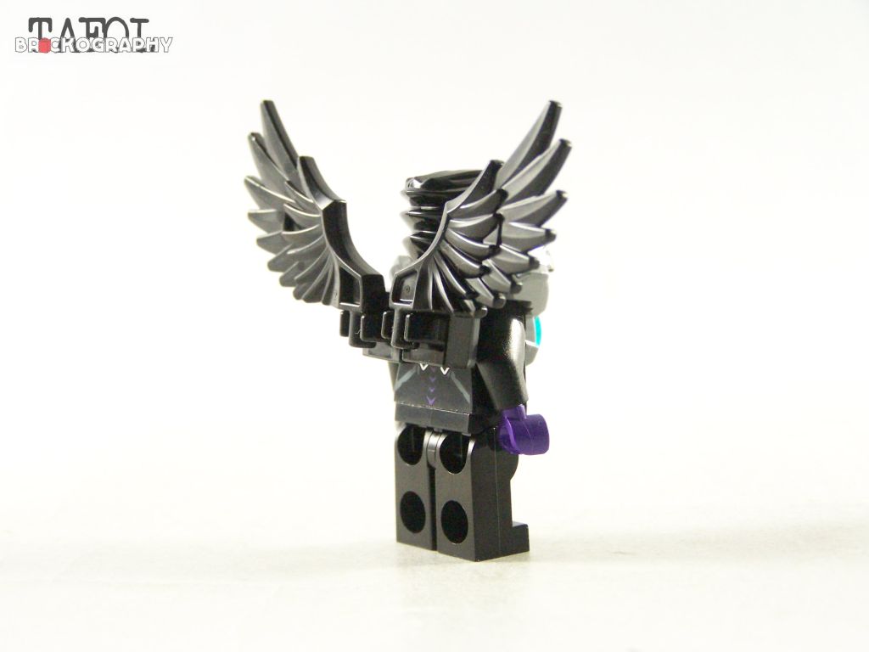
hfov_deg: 23.8
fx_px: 2059
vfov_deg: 18.0
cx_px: 434
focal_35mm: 82
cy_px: 326
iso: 400
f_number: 3.2
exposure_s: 1/60
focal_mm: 13.7
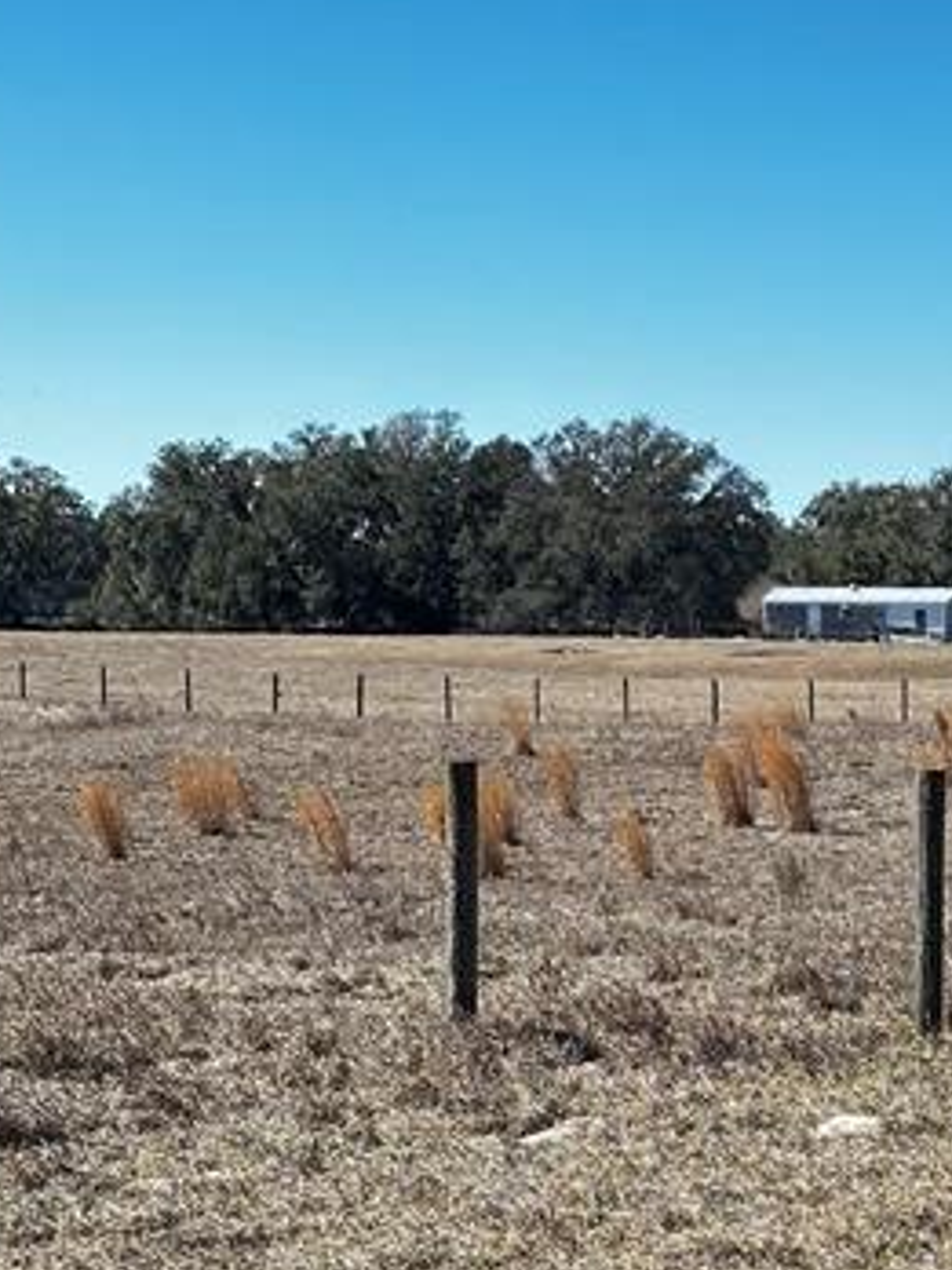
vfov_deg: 18.5
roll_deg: -0.7
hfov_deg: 13.8
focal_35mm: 106
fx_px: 3887
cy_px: 901
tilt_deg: -3.2
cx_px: 937
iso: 64
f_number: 1.78
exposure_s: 1/1453
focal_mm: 6.86
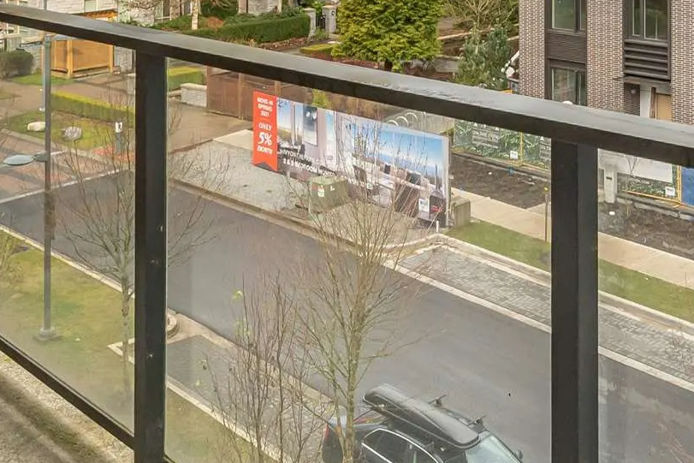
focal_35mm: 53
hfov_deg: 37.5
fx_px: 1022
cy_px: -174
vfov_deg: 22.3
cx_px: 380
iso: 100
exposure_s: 1/100
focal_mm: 14
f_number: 11
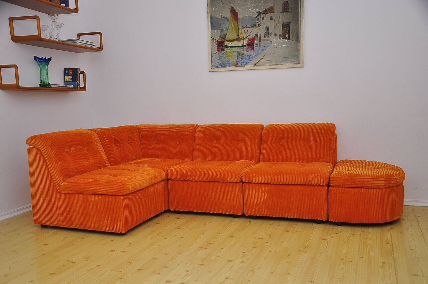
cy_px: 142
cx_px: 214
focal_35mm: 36
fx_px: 427
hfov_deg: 53.2
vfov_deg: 36.8
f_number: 4
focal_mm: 24
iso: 200
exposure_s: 1/200
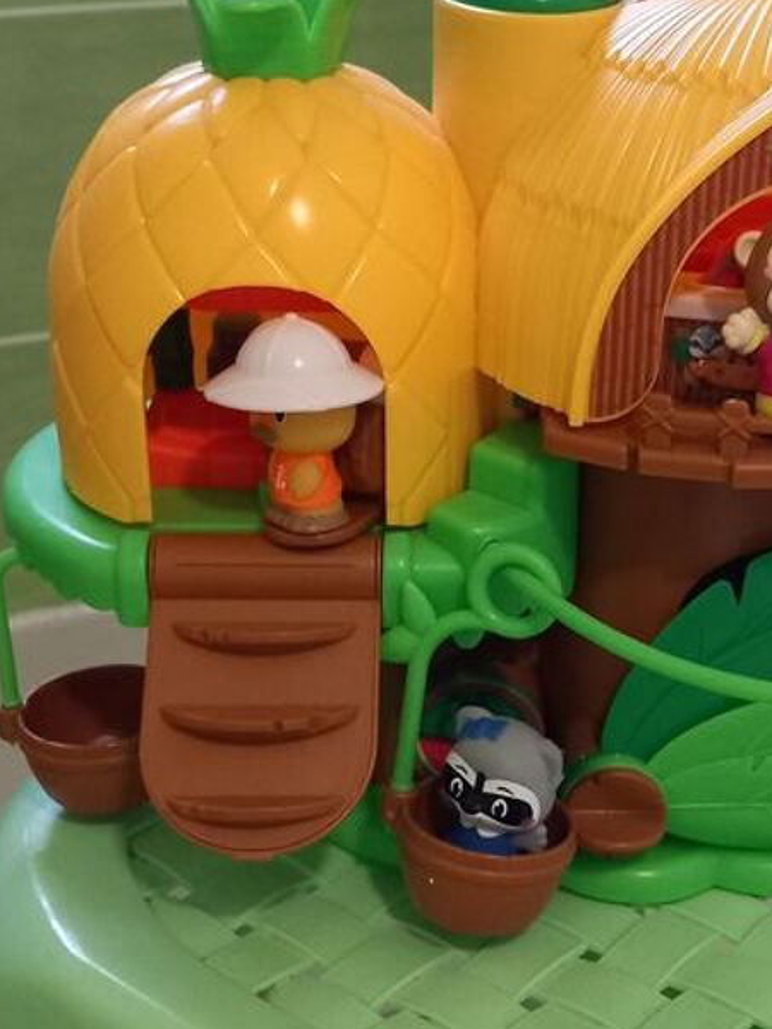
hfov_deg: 24.2
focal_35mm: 60
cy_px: 563
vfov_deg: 32.2
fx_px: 1784
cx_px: 540
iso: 800
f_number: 1.8
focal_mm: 4
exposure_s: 1/20
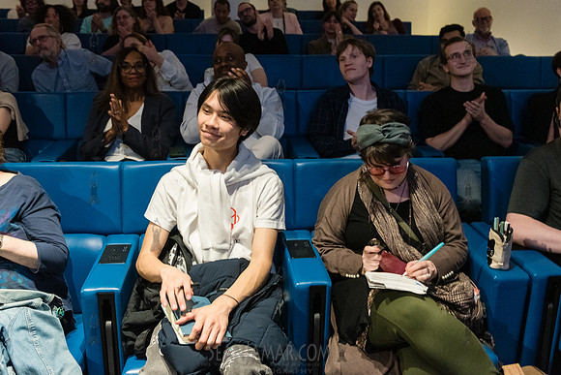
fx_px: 554
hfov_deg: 53.7
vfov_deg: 37.3
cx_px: 266
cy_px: 175
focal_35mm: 36
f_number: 3.5
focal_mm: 32
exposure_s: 1/160
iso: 6400
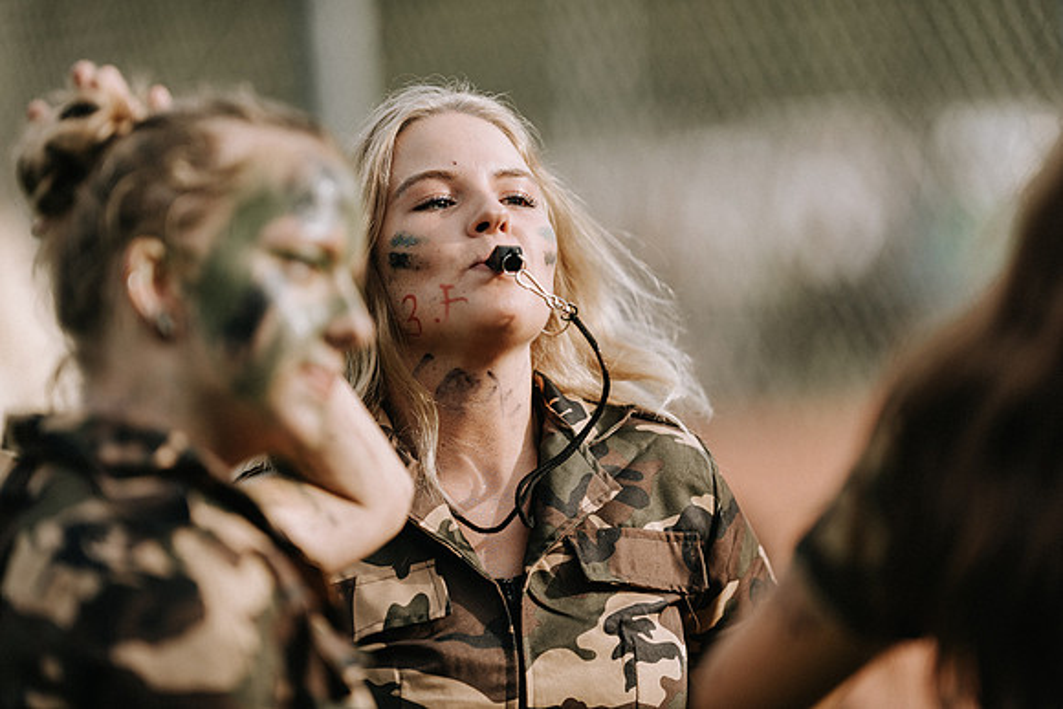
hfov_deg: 10.3
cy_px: 354
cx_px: 532
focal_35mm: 200
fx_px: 5907
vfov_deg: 6.9
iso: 100
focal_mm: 200
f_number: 2
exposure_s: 1/1000
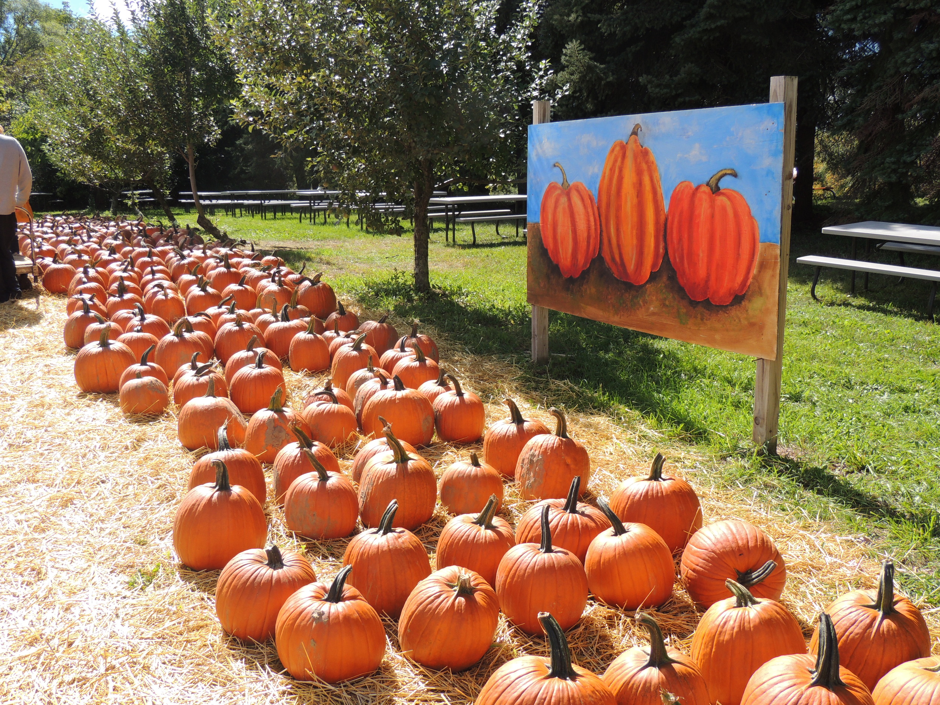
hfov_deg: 52.6
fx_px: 950
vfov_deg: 40.7
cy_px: 352
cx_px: 470
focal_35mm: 35
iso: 100
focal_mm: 6.2
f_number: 3.3
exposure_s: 1/640
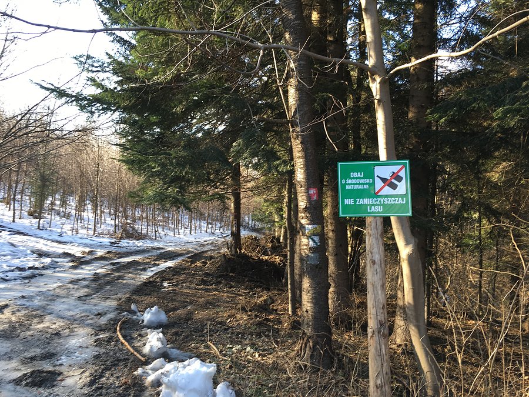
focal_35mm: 29
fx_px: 443
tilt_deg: +2.5
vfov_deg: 48.2
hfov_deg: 61.7
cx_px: 264
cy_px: 198
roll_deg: -2.9
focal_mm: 4.15
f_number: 2.2
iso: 25
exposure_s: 1/100
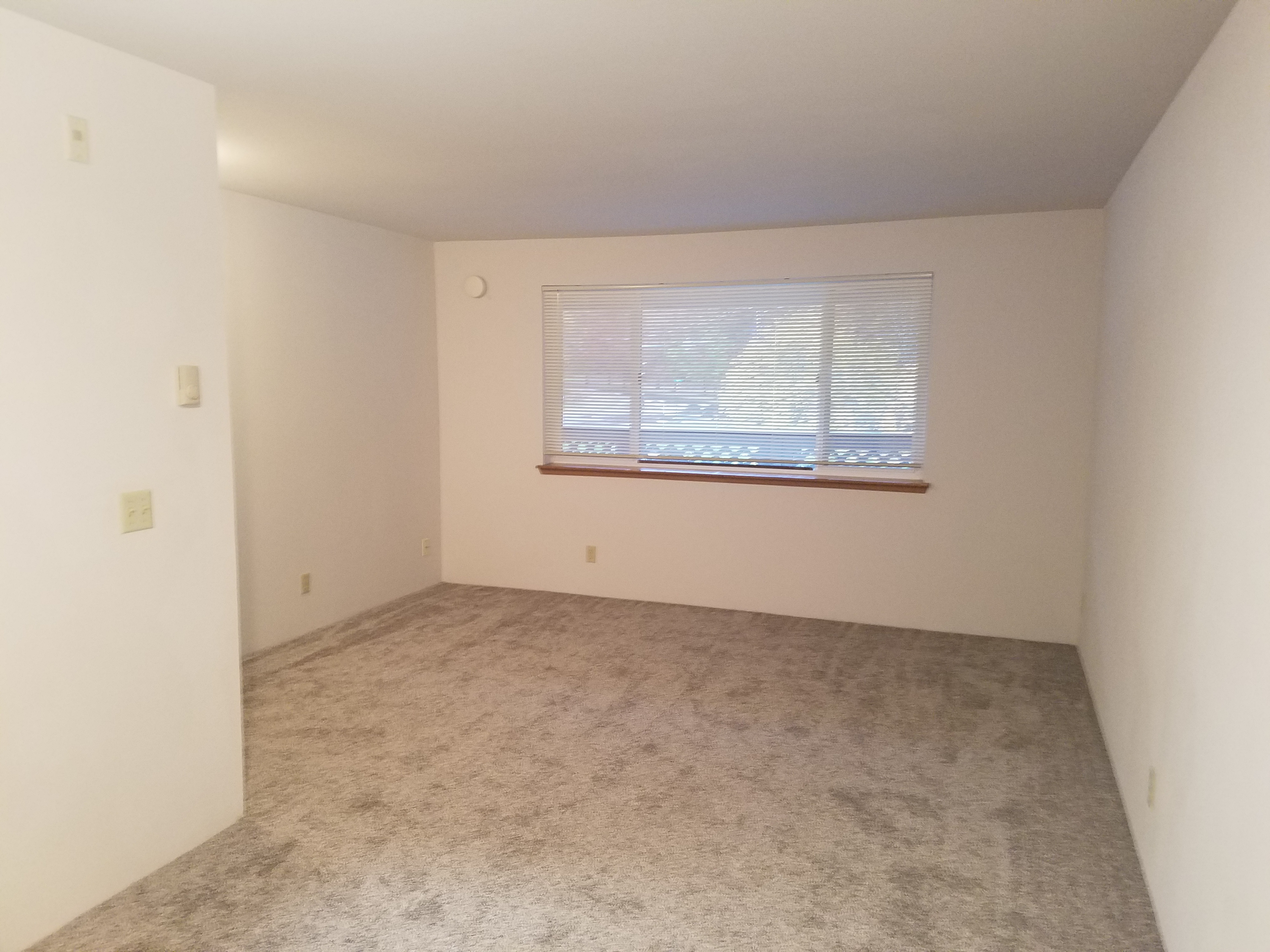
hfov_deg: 67.3
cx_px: 635
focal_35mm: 26
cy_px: 476
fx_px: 954
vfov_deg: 53.1
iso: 200
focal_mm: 4.2
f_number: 1.7
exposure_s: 1/12
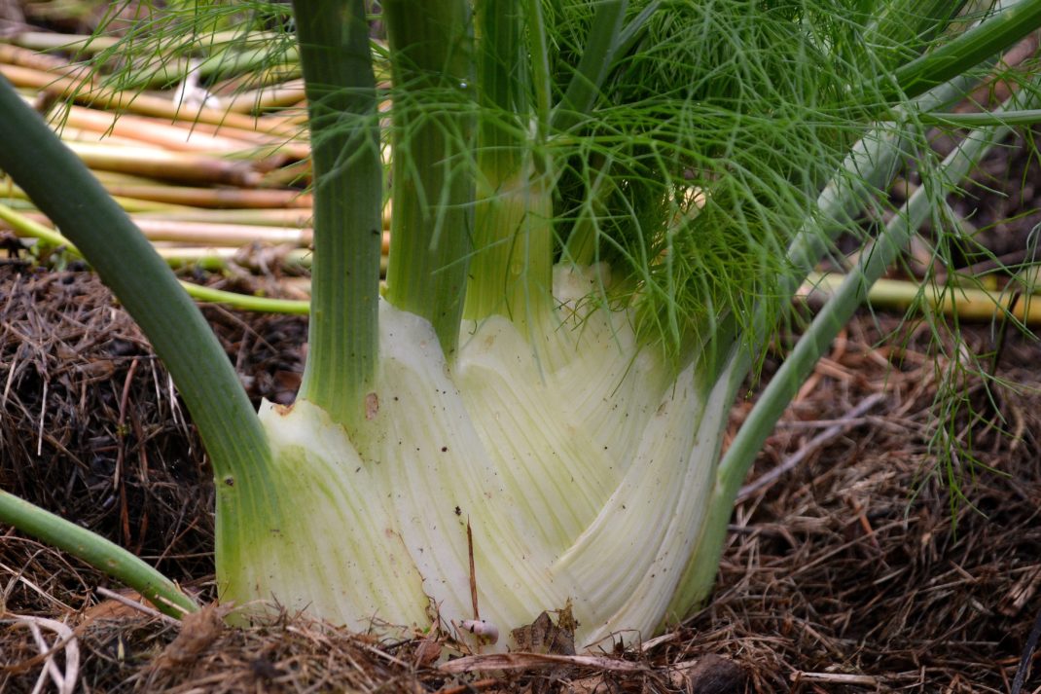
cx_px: 520
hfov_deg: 29.2
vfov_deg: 19.7
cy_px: 347
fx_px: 1995
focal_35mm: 69
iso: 400
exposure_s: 1/80
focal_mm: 46
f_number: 5.3
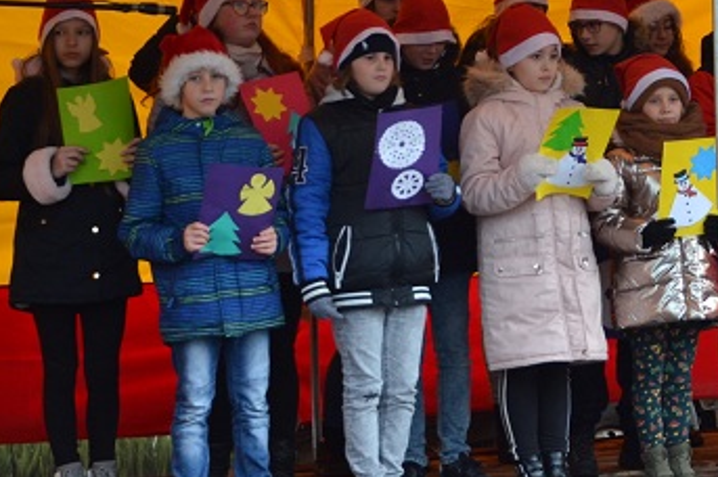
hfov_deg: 14.6
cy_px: 68
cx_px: 599
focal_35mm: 140
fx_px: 2790
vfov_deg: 9.7
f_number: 4.5
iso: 400
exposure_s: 1/80
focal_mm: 40
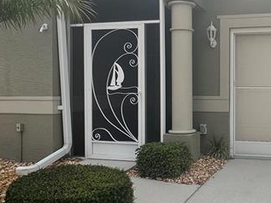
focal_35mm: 42
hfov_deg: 42.2
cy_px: 91
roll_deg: -1.6
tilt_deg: -1.1
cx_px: 228
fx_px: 329
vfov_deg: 34.3
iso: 32
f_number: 1.8
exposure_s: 1/704
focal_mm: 1.57
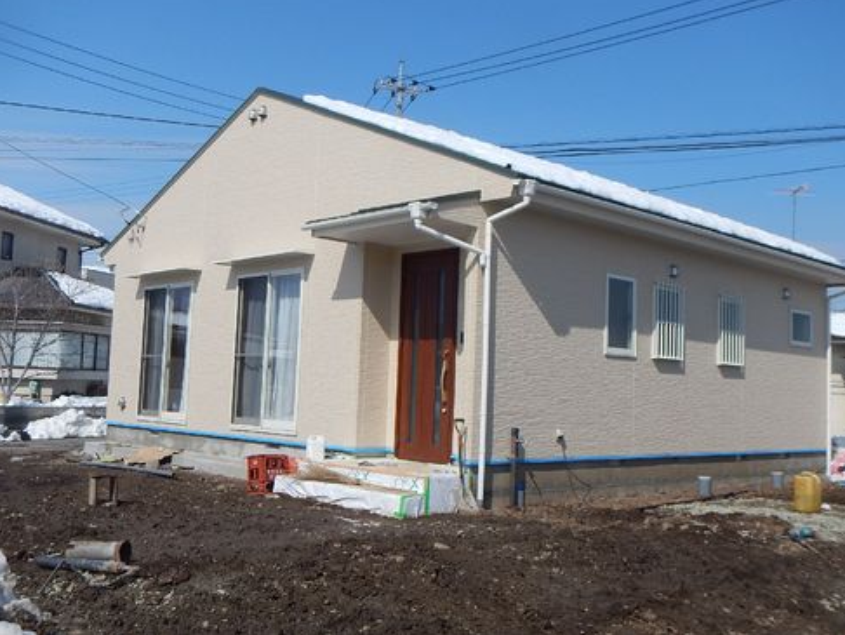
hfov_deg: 50.1
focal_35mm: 37
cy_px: 316
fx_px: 904
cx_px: 429
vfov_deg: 38.7
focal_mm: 6.5
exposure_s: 1/500
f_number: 7.9
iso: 125
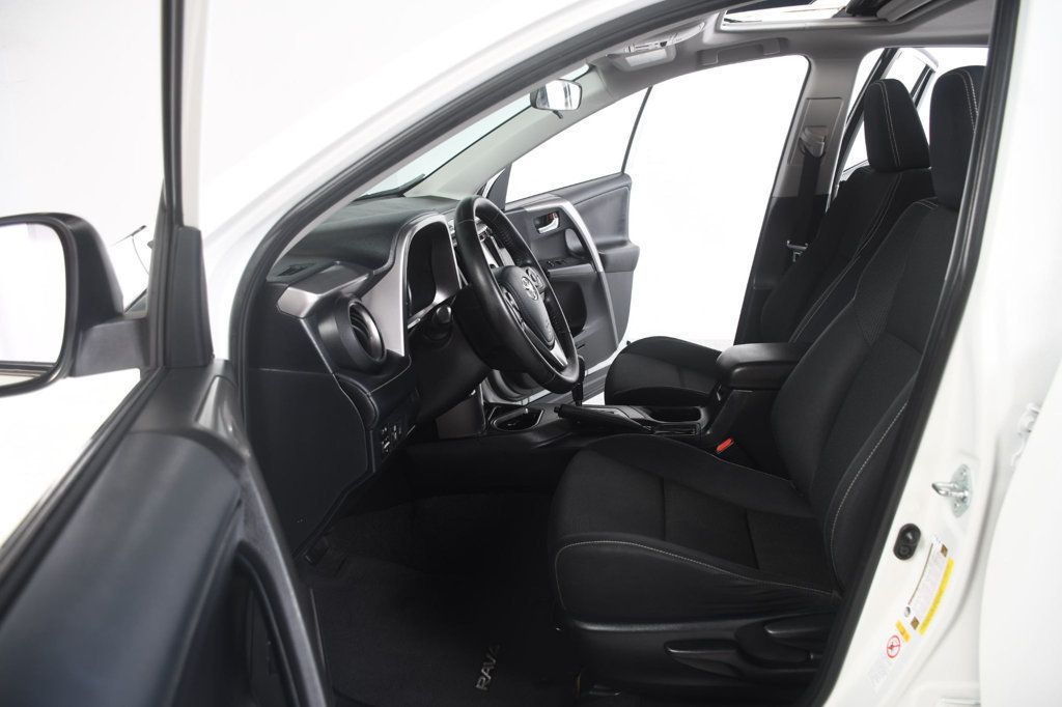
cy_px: 354
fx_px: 796
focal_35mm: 27
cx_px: 531
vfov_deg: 47.9
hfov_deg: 67.4
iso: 100
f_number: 4
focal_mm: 18
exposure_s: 1/160
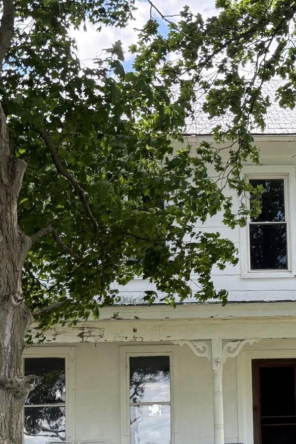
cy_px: 329
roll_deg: +2.0
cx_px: 245
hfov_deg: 15.9
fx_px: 1049
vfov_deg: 23.7
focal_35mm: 85
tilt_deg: +7.9
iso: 100
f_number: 1.78
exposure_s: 1/1005
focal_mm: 6.76
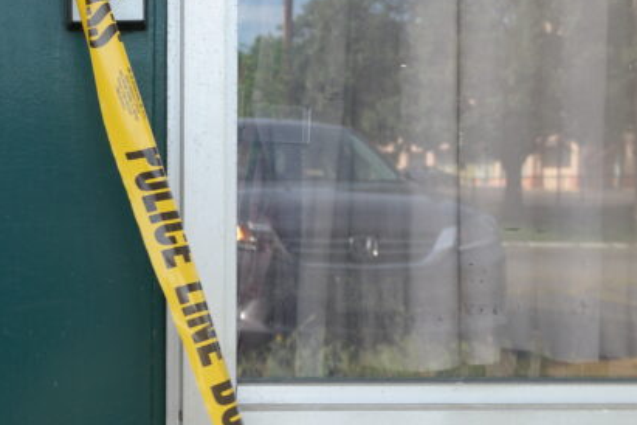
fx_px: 991
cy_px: 191
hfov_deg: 34.2
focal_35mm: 56
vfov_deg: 24.2
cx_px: 96
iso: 100
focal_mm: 20
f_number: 4
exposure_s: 1/125
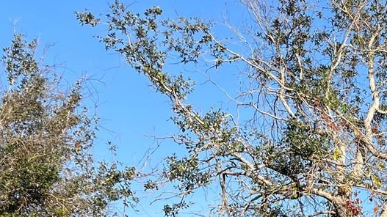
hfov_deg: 22.1
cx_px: 513
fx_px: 882
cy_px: 285
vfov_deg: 13.5
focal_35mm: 86
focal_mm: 5.1
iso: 50
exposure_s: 1/1802
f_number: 1.6
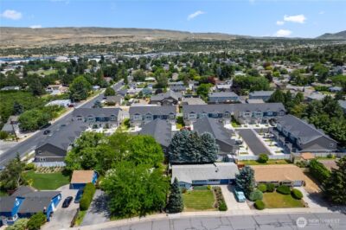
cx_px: 173
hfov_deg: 78.6
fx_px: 211
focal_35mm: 22
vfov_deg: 57.1
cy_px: 115
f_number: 2.8
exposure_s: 1/8000
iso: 200
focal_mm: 8.38
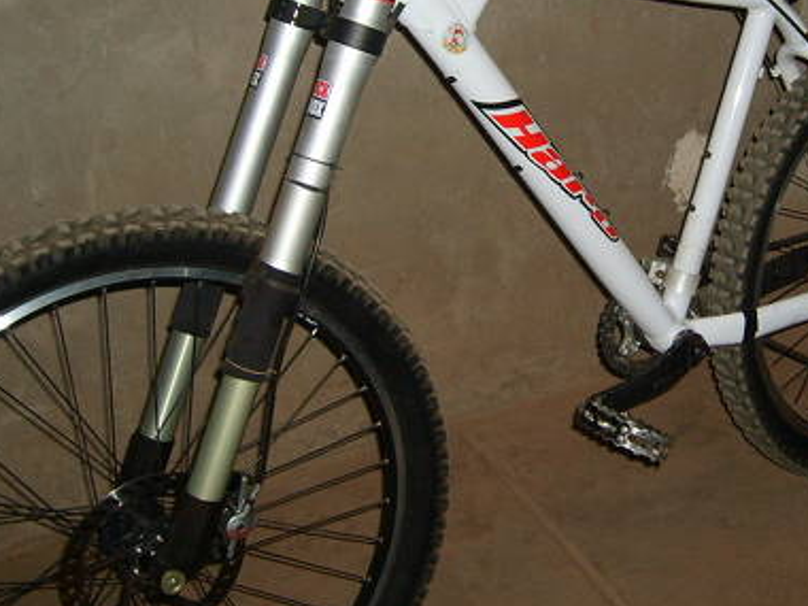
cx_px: 600
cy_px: 120
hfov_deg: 32.1
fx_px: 1377
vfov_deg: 24.4
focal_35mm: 59
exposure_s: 1/45
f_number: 2.8
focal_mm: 5.8
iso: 100
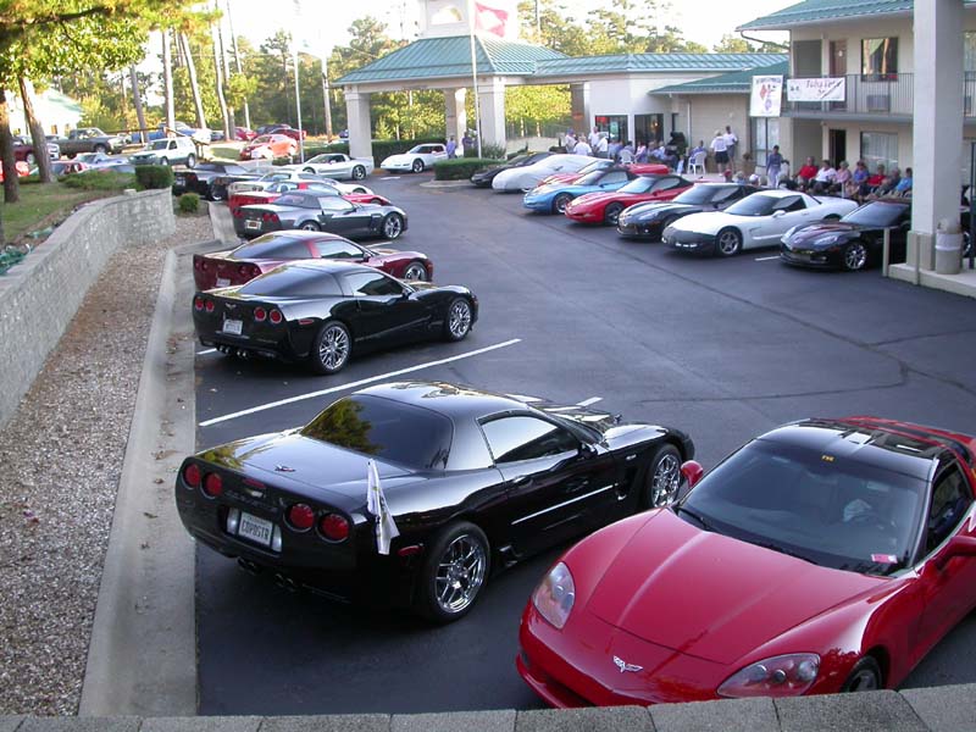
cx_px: 488
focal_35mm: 38
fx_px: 1071
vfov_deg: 37.7
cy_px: 366
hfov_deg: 49.0
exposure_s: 1/73.4
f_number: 3.3
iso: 100
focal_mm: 7.85
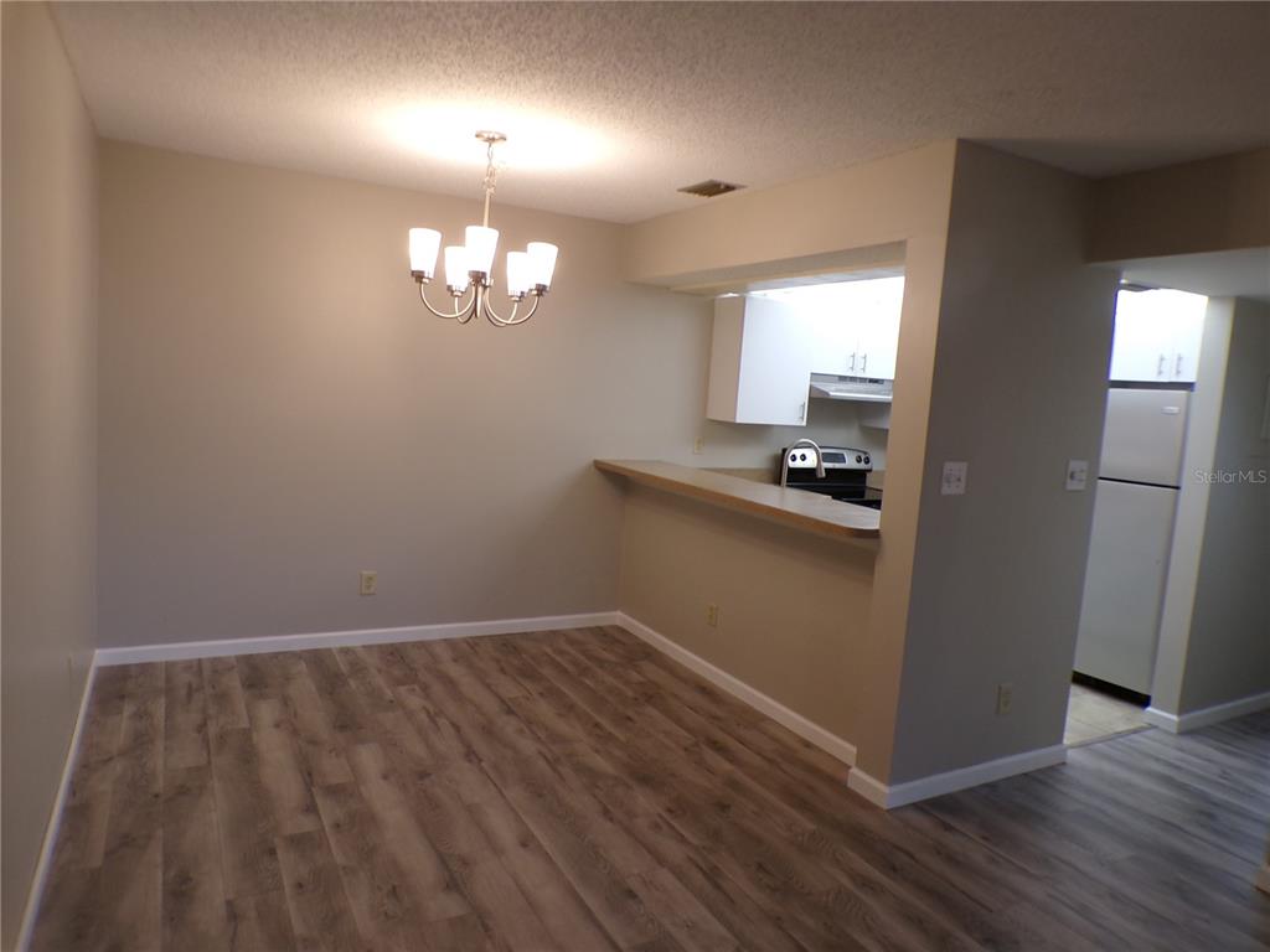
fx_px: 881
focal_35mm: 24
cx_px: 635
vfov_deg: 56.8
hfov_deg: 71.6
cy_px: 476
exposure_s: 1/34
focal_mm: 4.3
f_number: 3
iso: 135
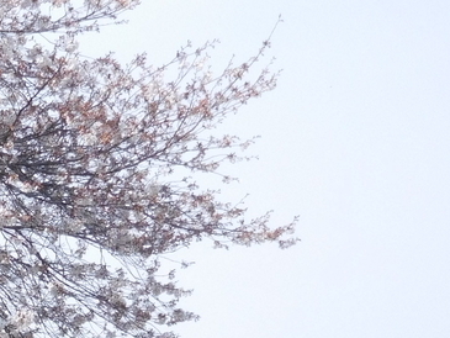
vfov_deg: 4.5
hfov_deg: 6.0
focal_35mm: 329
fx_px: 4278
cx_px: -235
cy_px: 419
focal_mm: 17.8
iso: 125
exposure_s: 1/400
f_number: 4.8
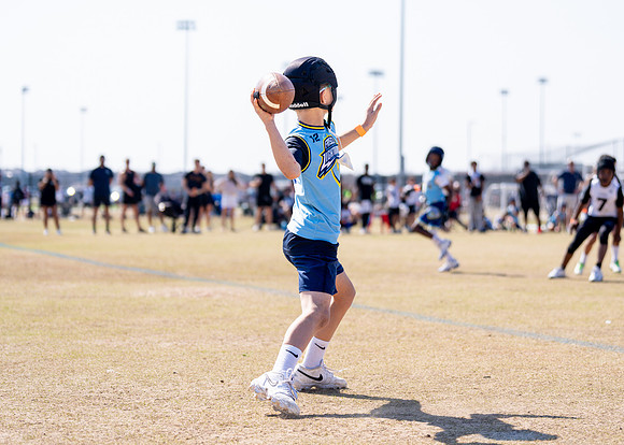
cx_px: 315
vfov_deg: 15.5
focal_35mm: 92
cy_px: 178
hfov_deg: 21.6
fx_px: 1637
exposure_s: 1/2500
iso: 100
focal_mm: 70
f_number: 2.8
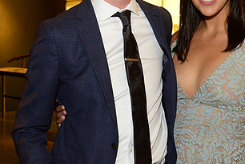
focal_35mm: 91
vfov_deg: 14.9
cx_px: 141
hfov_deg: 22.4
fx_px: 619
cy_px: 18
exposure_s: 1/15
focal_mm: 48
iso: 3200
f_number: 8
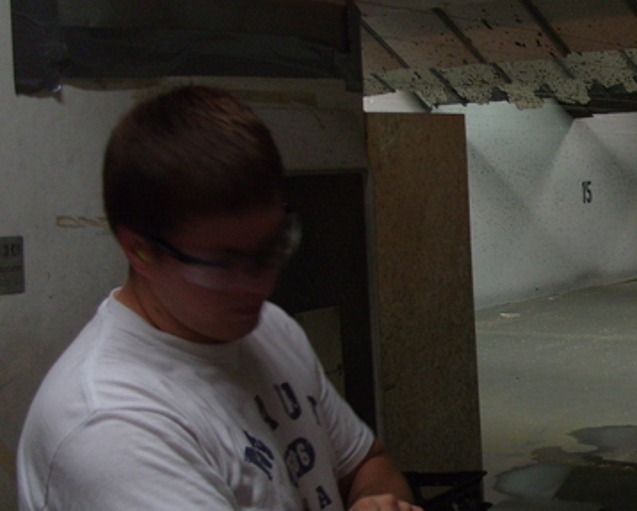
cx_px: 534
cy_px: 276
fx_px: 1151
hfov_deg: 30.0
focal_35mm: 61
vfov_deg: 25.0
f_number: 2.8
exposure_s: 1/20
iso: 200
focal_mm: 7.8
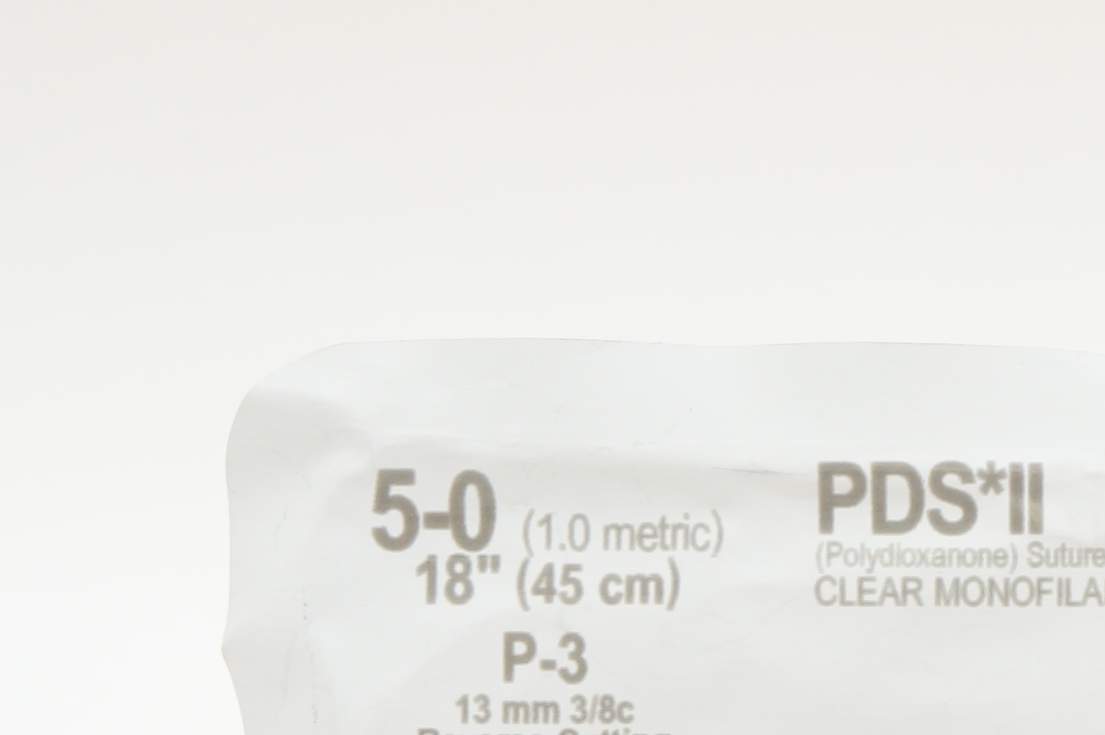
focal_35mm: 164
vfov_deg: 8.3
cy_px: 779
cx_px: 1248
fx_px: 5029
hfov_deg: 12.3
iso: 400
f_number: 6.3
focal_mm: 36
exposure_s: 1/40
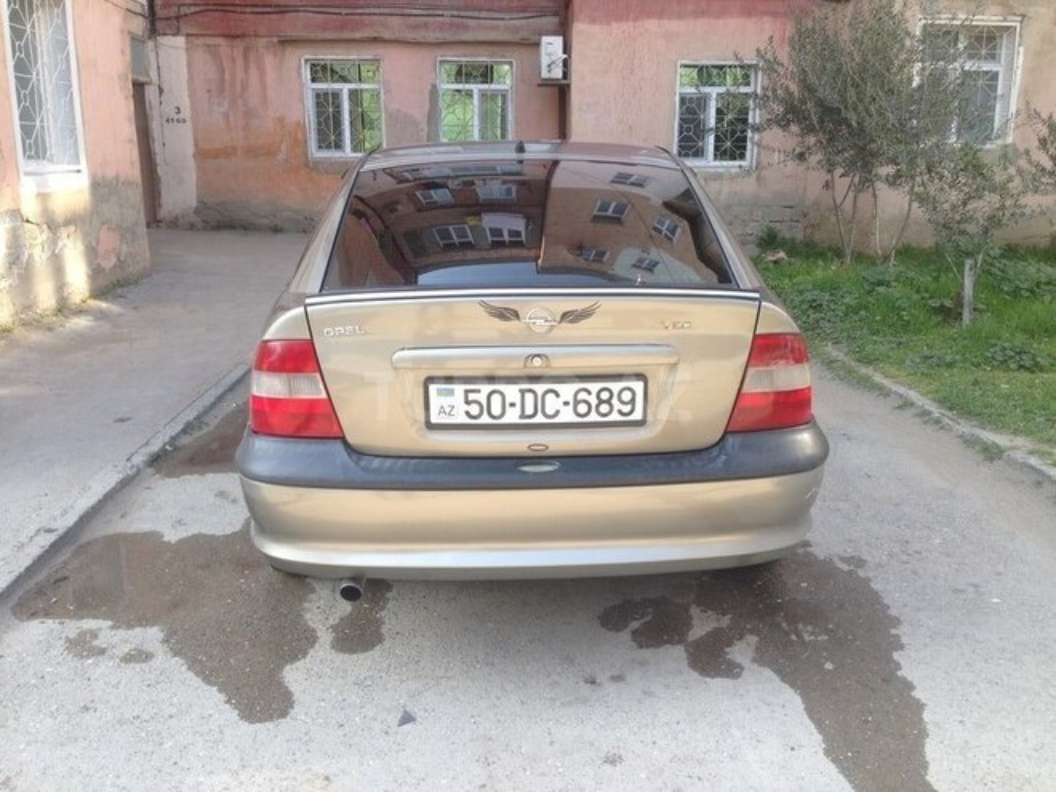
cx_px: 528
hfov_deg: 55.4
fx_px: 1007
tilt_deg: -11.3
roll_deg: -1.6
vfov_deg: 42.9
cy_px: 396
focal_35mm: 33
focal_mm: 4.12
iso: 50
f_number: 2.4
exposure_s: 1/212
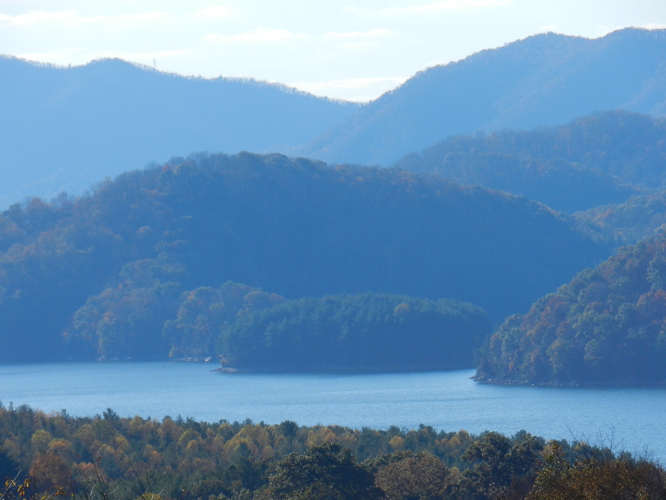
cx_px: 333
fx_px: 7754
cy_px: 250
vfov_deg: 3.7
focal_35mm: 403
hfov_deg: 4.9
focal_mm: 71.7
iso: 160
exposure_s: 1/800
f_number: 5.6
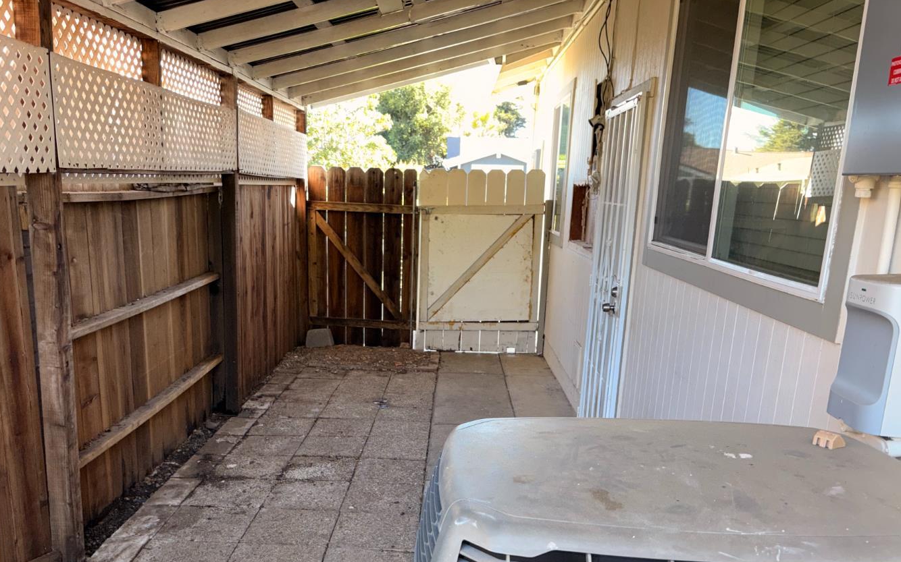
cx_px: 426
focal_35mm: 31
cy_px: 375
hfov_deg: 61.2
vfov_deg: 40.1
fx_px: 761
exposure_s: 1/180
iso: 125
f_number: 1.6
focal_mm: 5.96
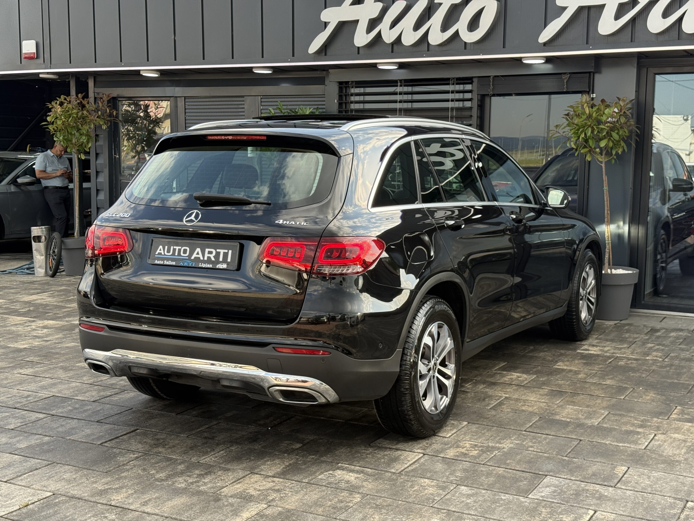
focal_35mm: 48
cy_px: 260
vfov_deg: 30.3
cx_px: 347
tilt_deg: -5.7
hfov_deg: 39.7
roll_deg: -0.7
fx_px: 962
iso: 100
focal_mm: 6.76
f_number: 1.78
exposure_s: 1/646
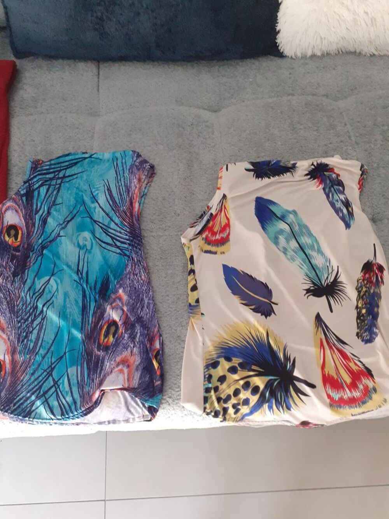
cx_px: 194
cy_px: 260
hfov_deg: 51.4
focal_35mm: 27
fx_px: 404
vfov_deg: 65.3
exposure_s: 1/33
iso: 200
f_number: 1.9
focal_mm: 3.6
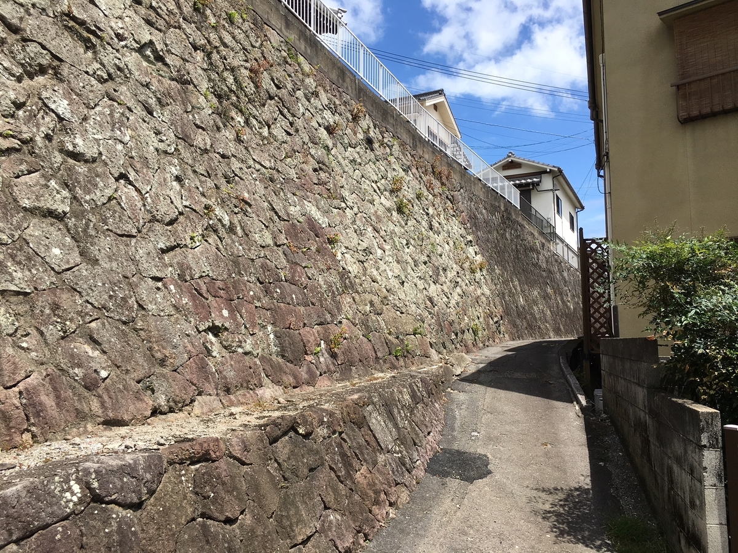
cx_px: 369
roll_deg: +0.8
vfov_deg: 48.2
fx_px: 618
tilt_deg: +5.0
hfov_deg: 61.7
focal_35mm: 29
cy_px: 276
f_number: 2.2
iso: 25
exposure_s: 1/1538
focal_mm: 4.15
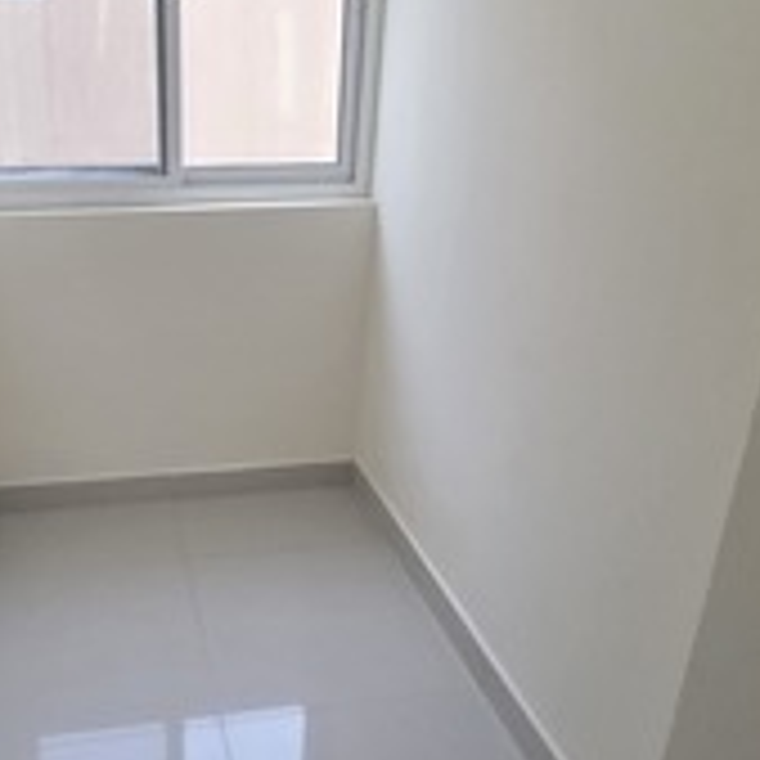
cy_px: 353
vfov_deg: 52.5
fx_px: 770
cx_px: 227
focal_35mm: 31
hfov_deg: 51.1
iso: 320
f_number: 1.9
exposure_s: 1/359
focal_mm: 2.2
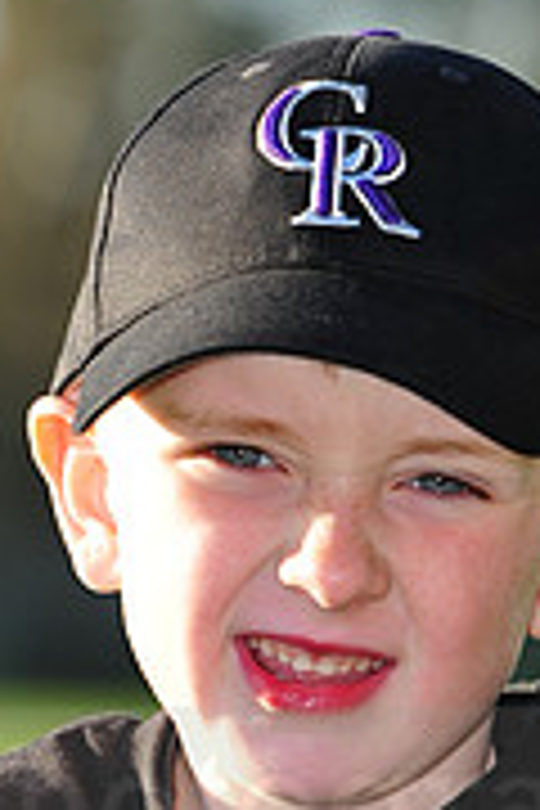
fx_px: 11249
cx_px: 248
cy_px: 770
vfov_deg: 4.1
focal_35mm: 500
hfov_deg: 2.7
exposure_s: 1/500
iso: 200
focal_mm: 155
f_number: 4.5
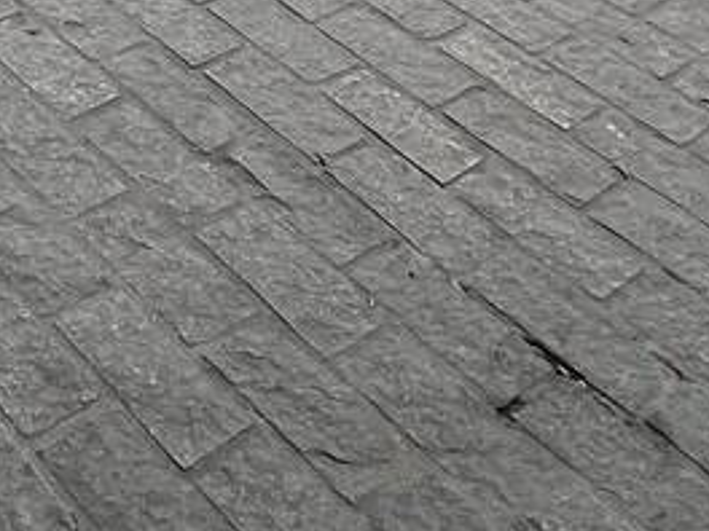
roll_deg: +2.1
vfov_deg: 13.1
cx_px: -51
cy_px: -869
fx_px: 1454
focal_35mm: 71
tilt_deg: +5.0
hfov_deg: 25.6
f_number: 1.8
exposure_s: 1/99
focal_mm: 1.57
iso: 50
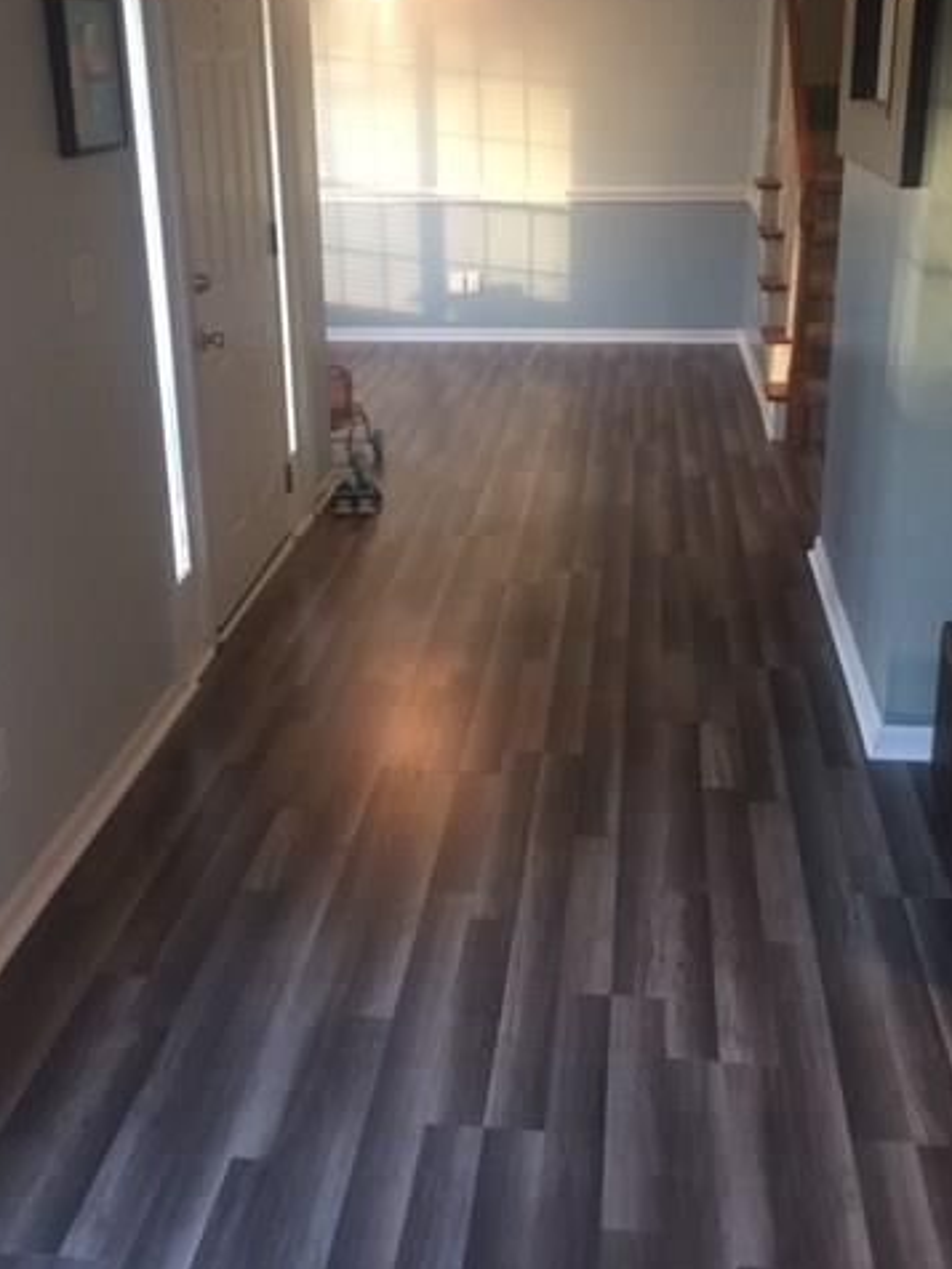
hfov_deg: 36.8
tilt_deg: -17.6
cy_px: 557
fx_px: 1430
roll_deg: +1.1
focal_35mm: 39
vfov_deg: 47.8
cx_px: 501
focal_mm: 4.15
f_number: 2.2
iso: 125
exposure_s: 1/30
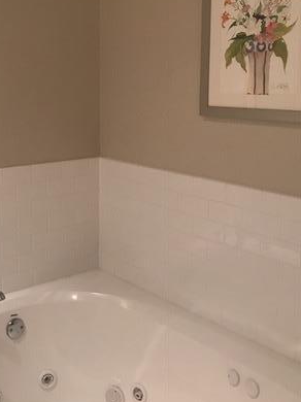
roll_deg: -0.5
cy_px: 152
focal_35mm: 46
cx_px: 87
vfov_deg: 41.0
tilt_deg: -6.4
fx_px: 534
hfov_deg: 31.1
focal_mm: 3.99
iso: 50
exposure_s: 1/15
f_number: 1.8
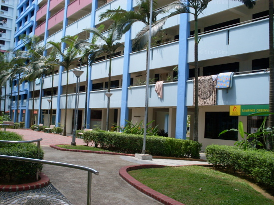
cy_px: 102
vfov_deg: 37.7
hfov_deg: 49.0
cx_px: 137
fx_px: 301
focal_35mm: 38
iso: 80
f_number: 8.4
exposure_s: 1/90
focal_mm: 6.3
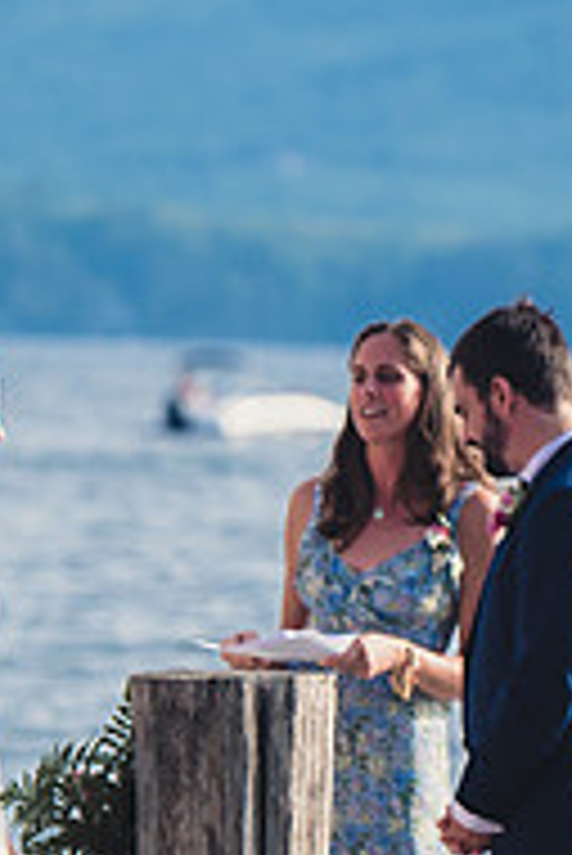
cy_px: 704
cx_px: 356
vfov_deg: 2.8
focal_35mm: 731
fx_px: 17389
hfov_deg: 1.9
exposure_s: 1/1250
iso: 200
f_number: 4
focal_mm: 160
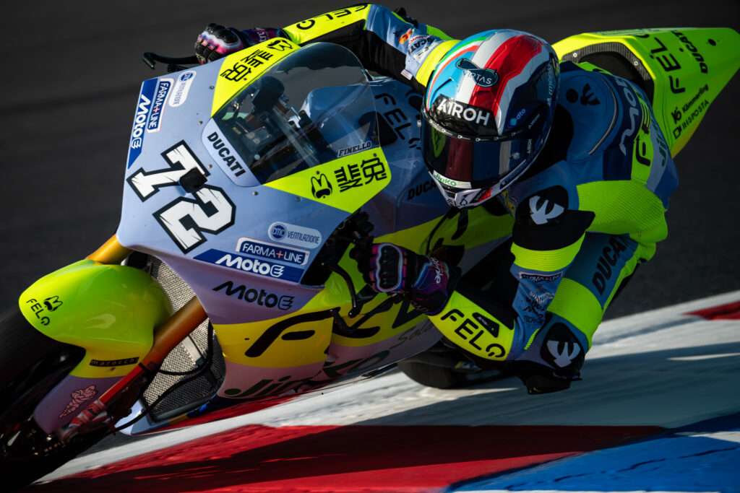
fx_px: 8223
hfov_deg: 5.2
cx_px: 370
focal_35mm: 400
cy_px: 246
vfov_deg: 3.4
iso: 160
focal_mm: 400
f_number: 5
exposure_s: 1/1600
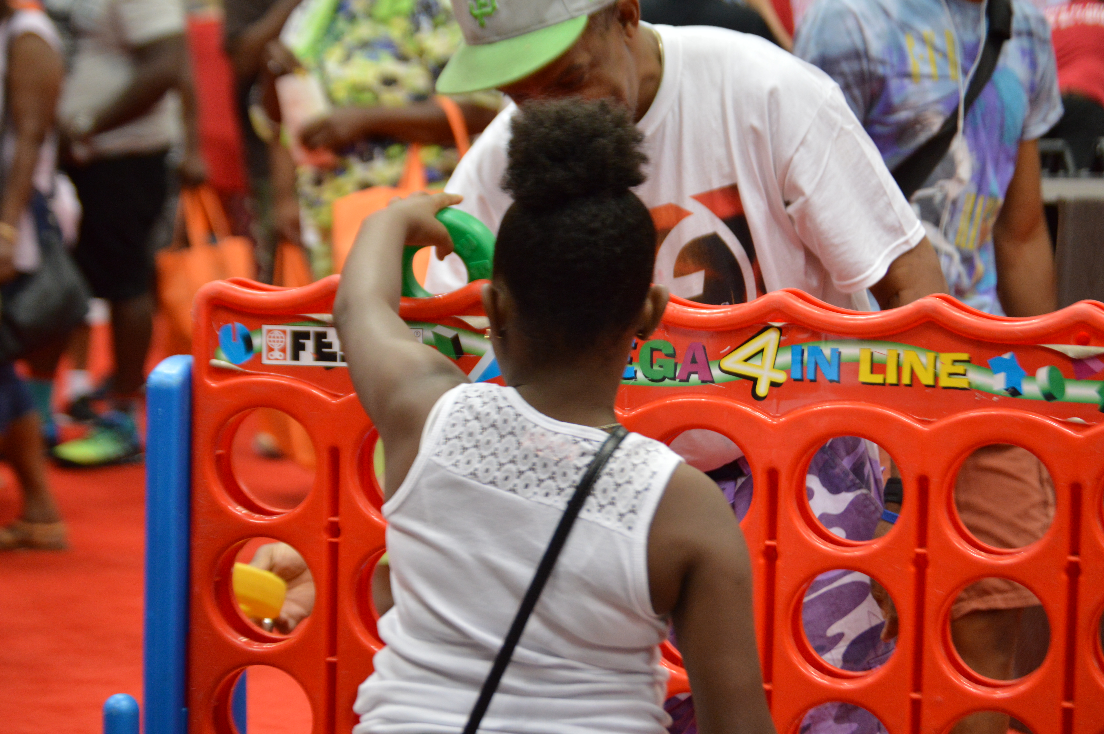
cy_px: 367
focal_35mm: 117
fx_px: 3585
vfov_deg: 11.7
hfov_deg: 17.5
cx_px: 552
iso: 1000
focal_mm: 78
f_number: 4.5
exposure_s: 1/125
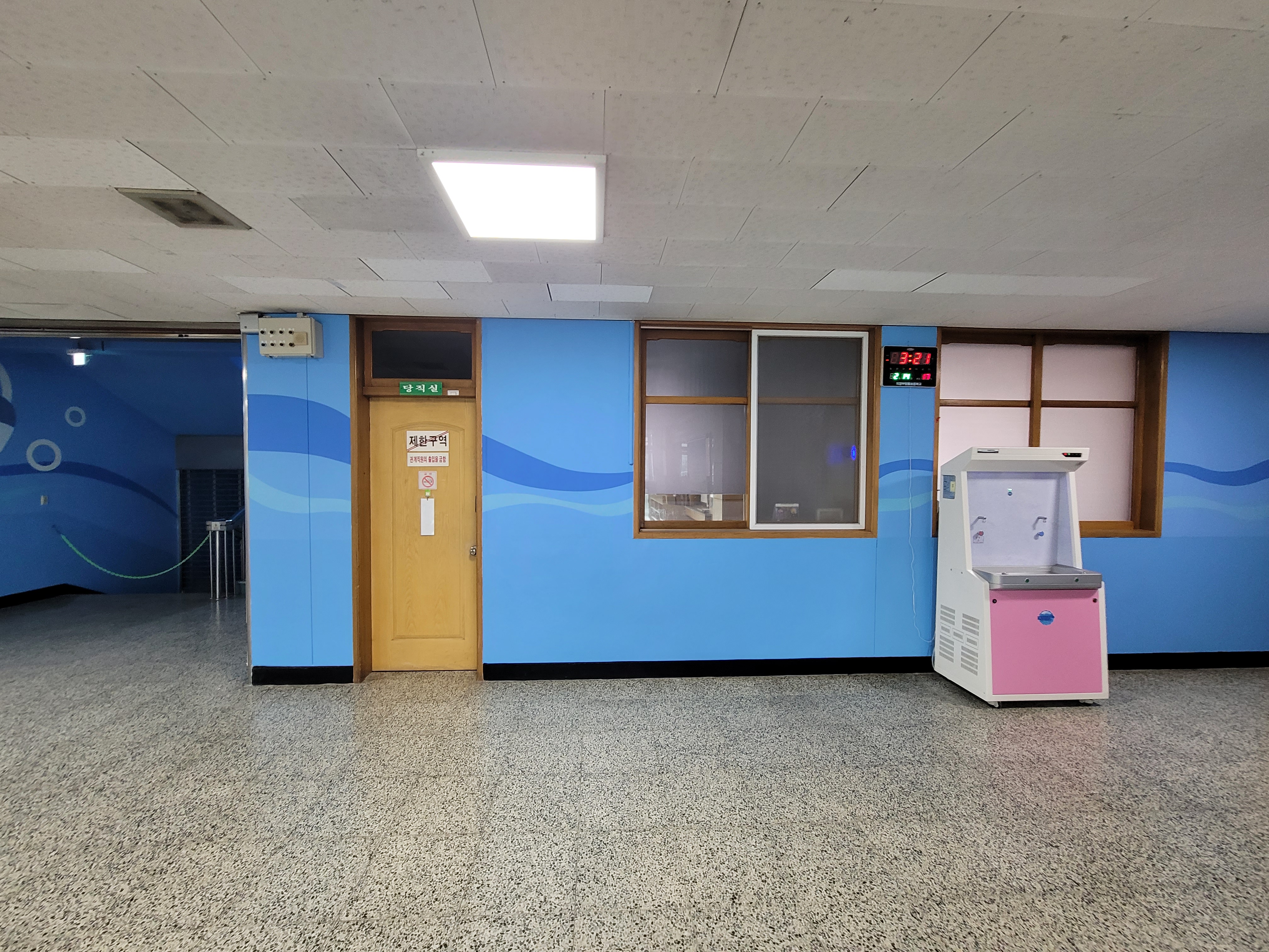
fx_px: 477
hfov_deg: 106.2
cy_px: 476
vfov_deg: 89.9
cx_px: 634
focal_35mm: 13
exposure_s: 1/40
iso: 320
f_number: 2.2
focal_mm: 2.2
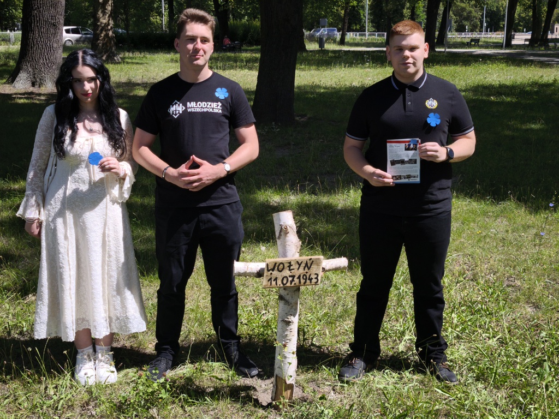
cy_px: 210
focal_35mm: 46
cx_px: 280
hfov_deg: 41.2
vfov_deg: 31.5
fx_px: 743
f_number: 1.6
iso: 50
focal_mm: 6.57
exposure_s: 1/2093
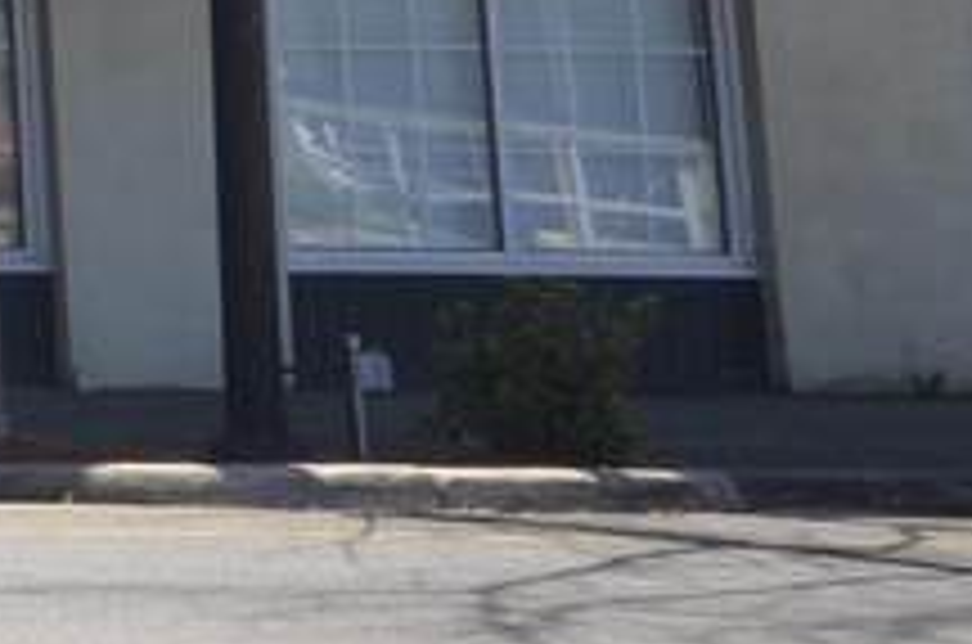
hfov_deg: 11.6
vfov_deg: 9.1
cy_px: -563
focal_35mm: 142
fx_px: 3826
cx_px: -1440
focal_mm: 16
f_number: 8
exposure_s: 1/250
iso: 200
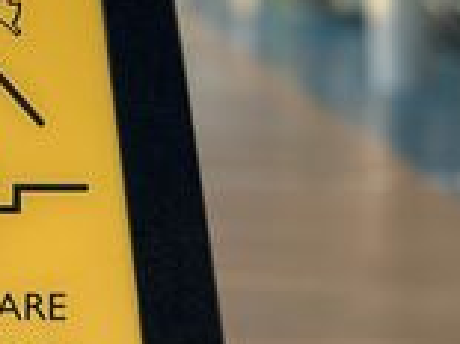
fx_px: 3373
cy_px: 77
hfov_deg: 7.8
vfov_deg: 5.8
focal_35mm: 254
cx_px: -36
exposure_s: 1/275
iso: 25
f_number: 2.8
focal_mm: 9
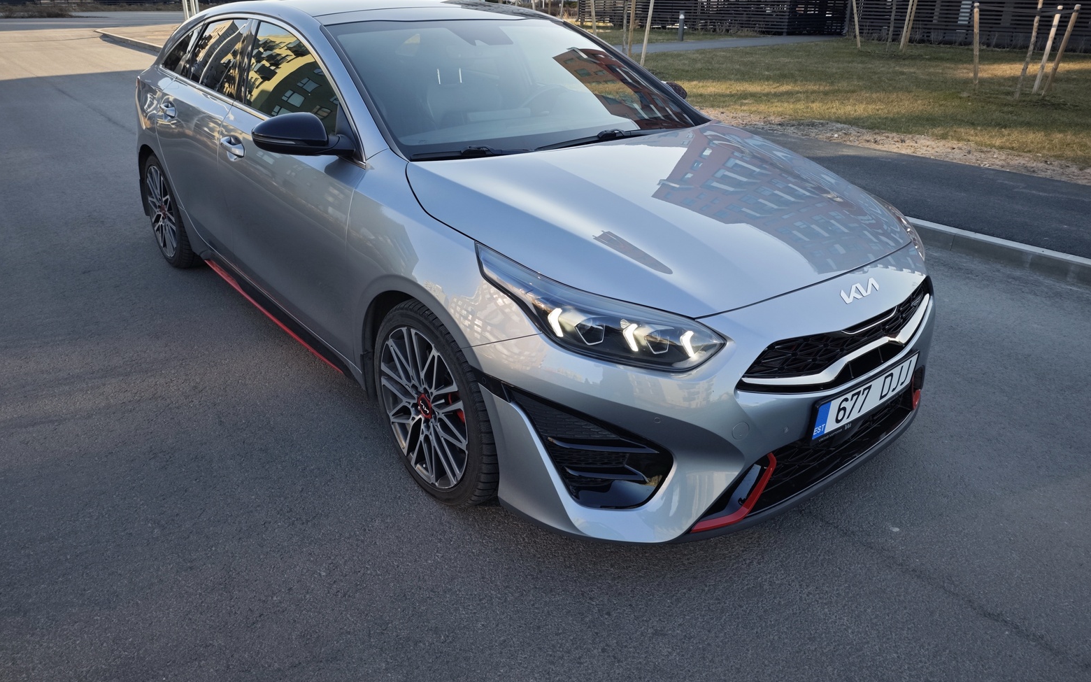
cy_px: 302
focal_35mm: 25
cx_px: 546
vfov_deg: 49.2
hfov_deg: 72.5
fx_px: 743
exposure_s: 1/528
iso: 50
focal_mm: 6.55
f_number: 1.6
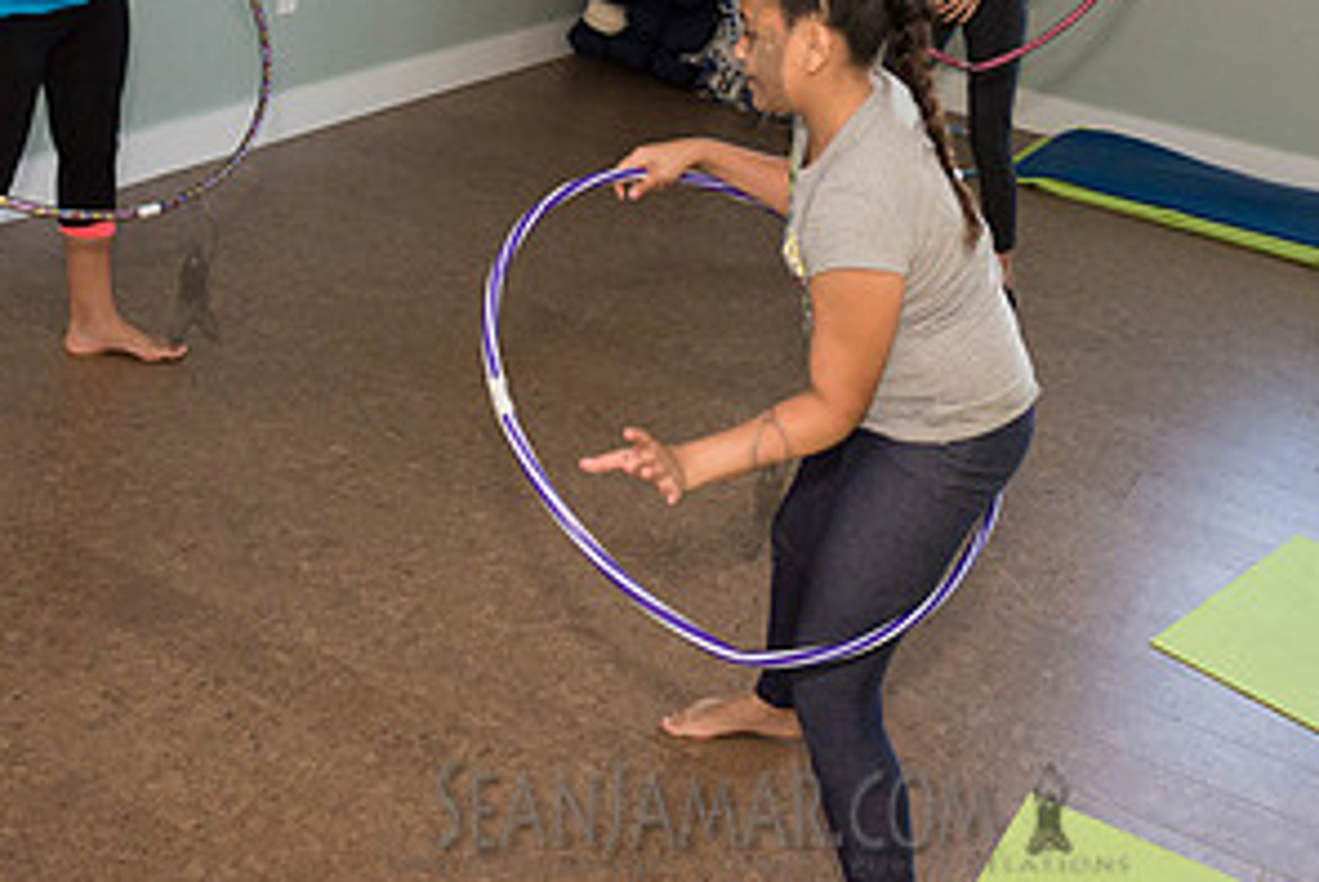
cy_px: 51
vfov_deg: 27.4
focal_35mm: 47
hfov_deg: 41.7
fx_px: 1724
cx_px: 766
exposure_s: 1/640
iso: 1600
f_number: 4
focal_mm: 24
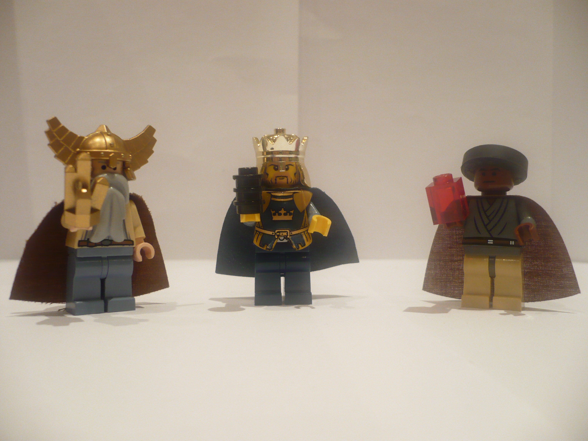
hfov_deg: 52.6
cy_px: 220
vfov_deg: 40.7
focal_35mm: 35
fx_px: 595
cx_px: 294
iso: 200
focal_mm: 5.8
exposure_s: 1/13
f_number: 2.8
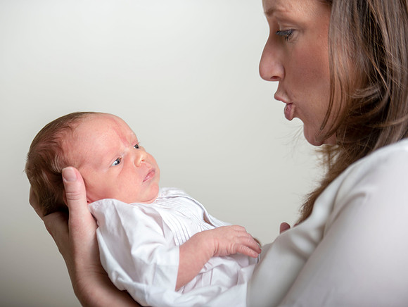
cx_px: 179
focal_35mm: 121
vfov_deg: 12.2
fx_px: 1432
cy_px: 154
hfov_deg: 16.2
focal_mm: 112
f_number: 2.8
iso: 80
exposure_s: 1/200
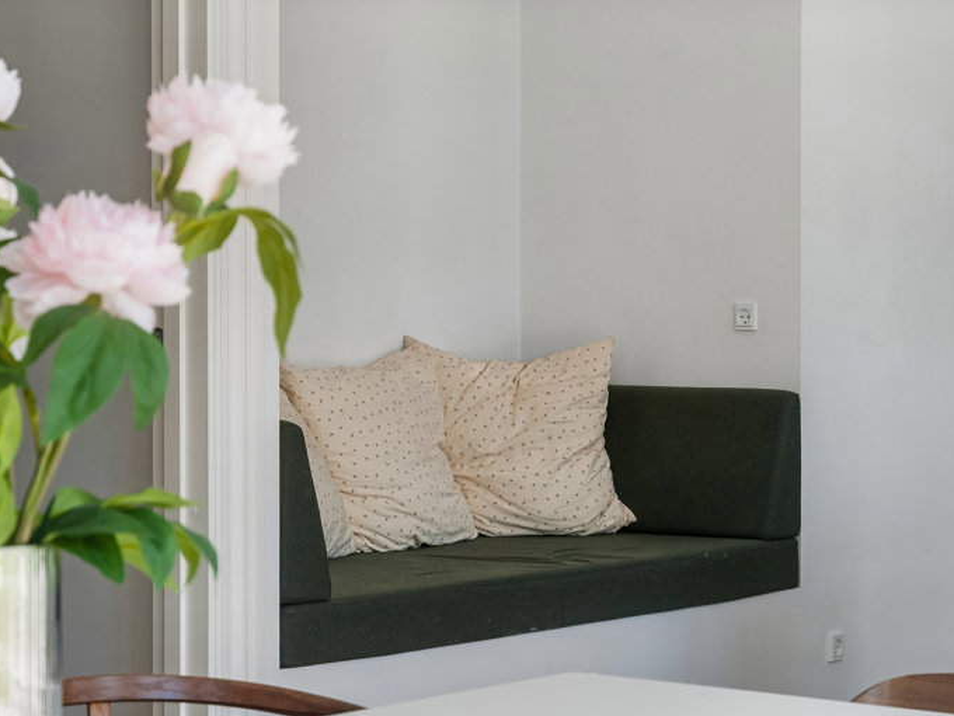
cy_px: 373
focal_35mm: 95
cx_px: 443
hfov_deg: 20.6
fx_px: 2618
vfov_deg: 15.6
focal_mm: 56
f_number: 10
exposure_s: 1/20
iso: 200
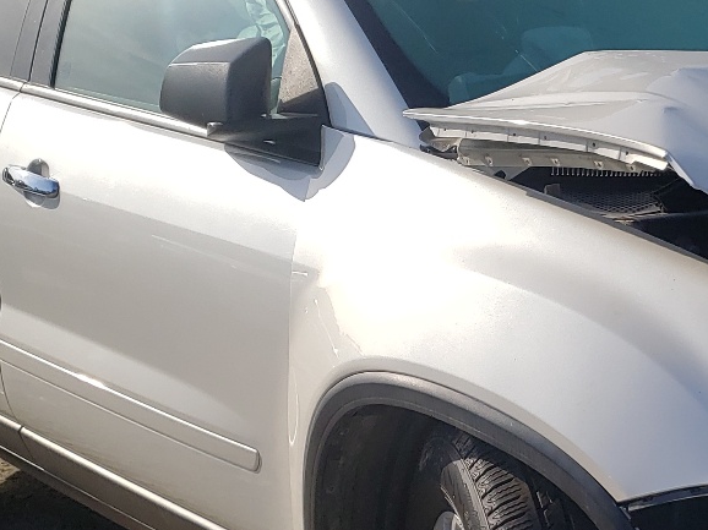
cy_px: 362
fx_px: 1472
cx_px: 661
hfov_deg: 26.0
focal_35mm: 72
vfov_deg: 20.3
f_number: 1.5
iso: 50
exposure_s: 1/5000
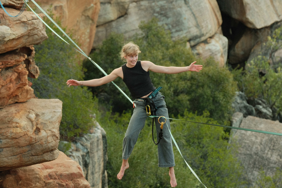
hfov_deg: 10.3
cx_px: 141
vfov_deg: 6.9
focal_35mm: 199
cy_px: 94
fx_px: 1559
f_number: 5
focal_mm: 132.9
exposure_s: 1/200
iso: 800
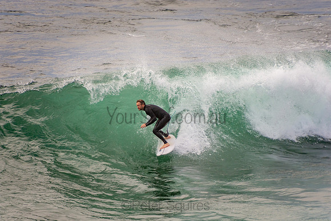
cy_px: 110
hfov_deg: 3.4
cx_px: 166
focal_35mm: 600
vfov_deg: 2.3
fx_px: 5518
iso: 400
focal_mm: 400
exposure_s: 1/800
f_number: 5.6
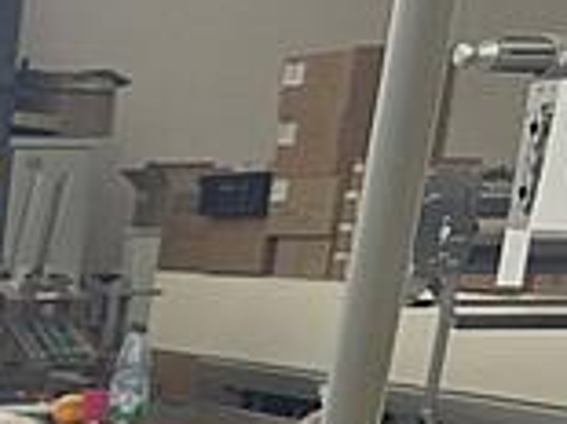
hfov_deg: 13.0
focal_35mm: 119
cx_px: -746
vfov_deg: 11.3
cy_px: 844
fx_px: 1948
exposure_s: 1/100
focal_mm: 6.3
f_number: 1.7
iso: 100
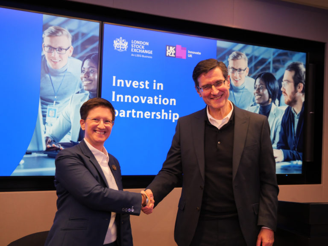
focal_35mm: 46
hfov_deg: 41.2
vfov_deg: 31.5
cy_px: 123
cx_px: 164
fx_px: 436
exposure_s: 1/60
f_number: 4.3
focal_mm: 23
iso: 800
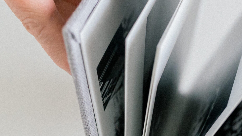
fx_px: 590
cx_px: 120
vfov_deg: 13.1
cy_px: 104
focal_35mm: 92
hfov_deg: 23.2
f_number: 2.8
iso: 2000
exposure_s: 1/100
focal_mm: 35
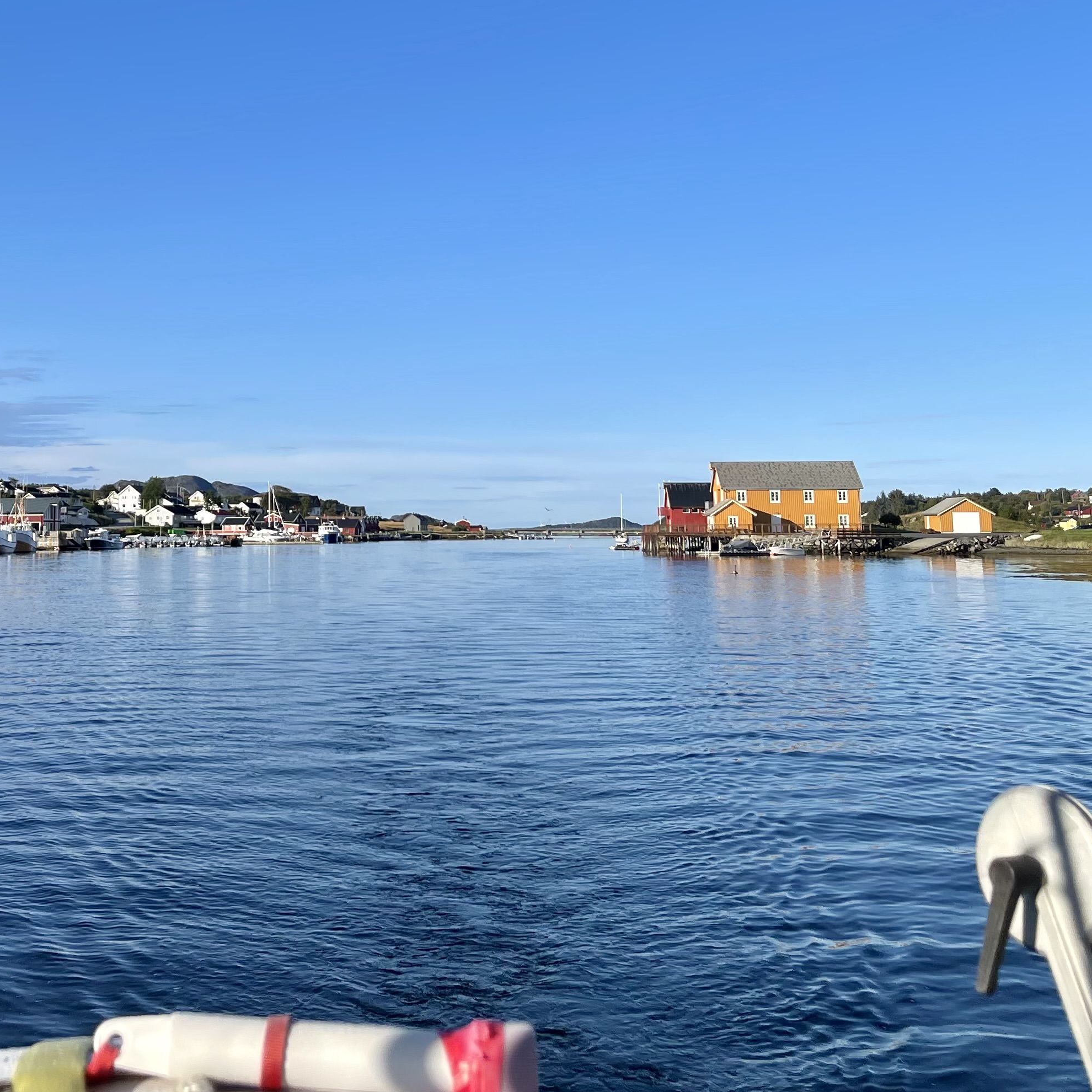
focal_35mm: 45
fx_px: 1606
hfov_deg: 36.8
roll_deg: +0.4
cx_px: 298
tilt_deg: +7.5
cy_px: 275
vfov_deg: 36.7
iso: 32
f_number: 1.6
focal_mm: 5.1
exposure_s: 1/3559
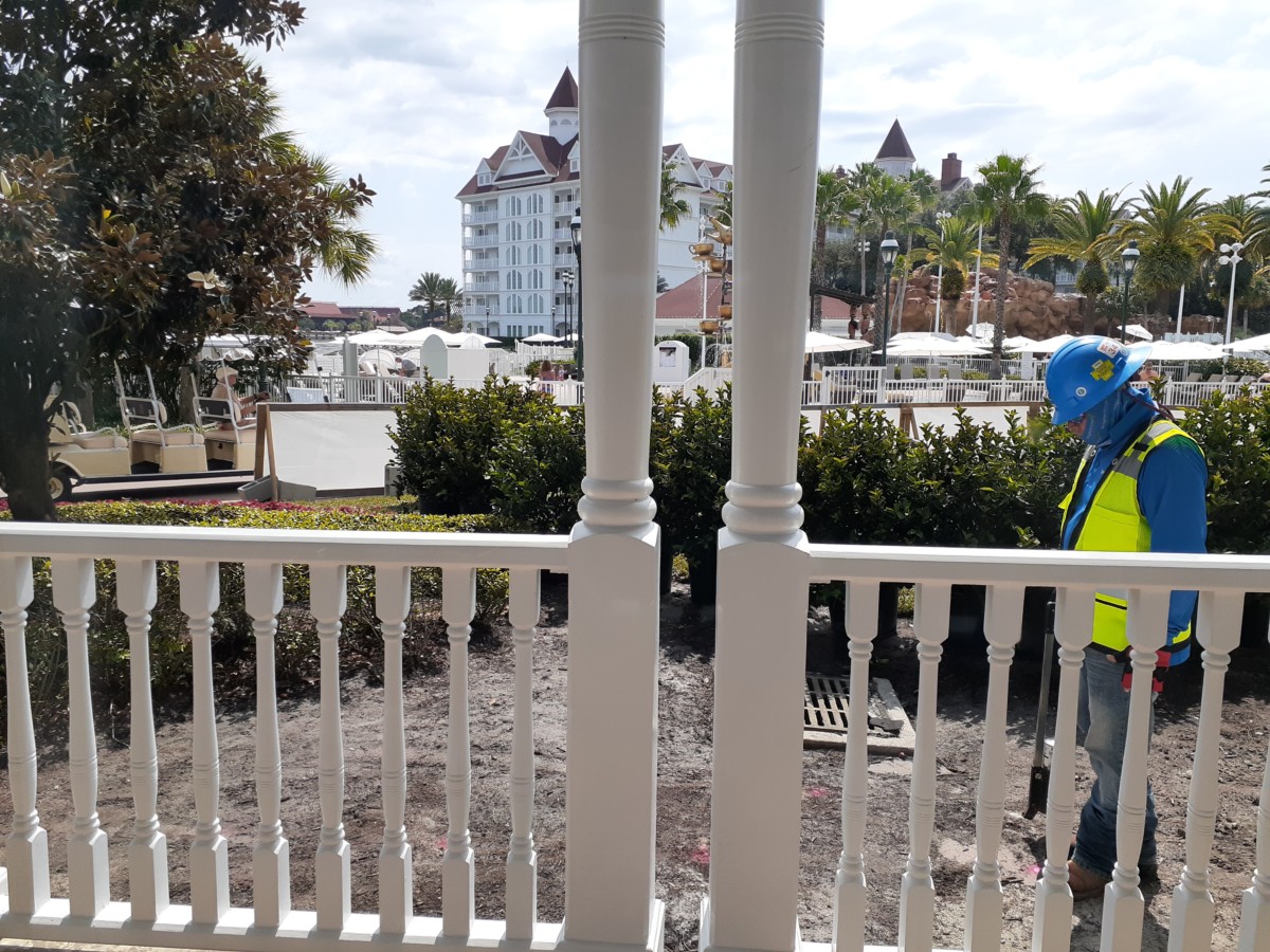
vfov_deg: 51.4
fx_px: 991
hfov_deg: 65.3
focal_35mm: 27
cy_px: 476
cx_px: 635
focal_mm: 3.6
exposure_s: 1/855
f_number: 1.9
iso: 40
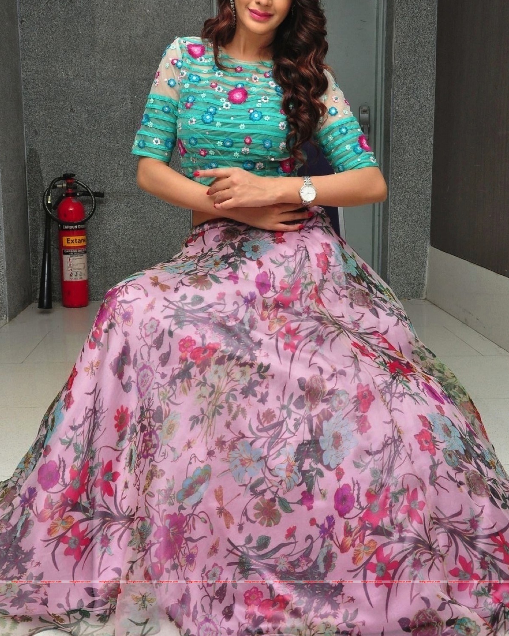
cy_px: 289
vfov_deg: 43.3
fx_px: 802
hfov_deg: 35.2
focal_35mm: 43
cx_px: 255
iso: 1250
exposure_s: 1/125
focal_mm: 25
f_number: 8
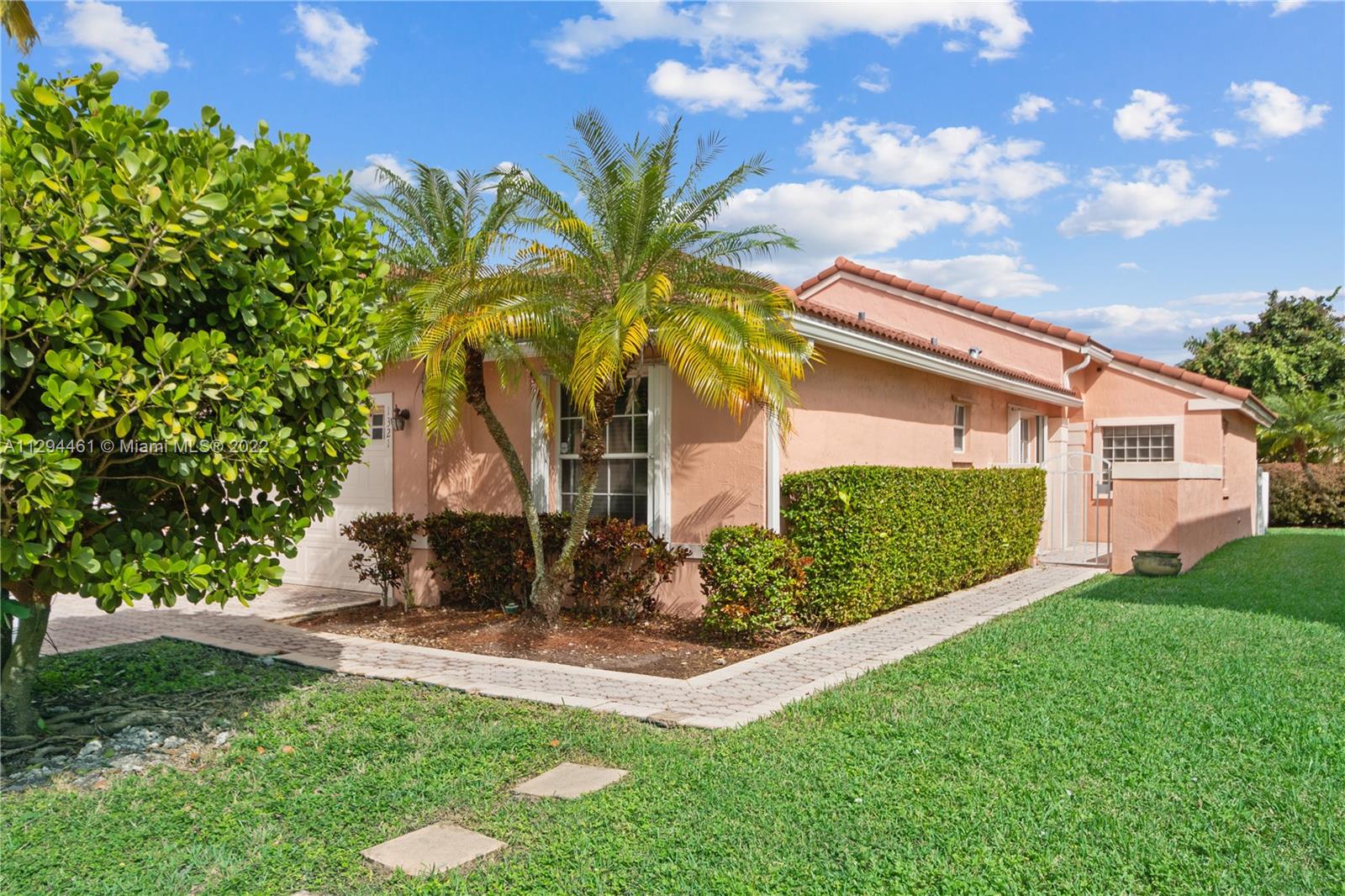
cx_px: 672
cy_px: 448
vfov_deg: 53.1
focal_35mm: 24
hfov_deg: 73.8
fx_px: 896
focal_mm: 16
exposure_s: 1/1250
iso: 200
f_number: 5
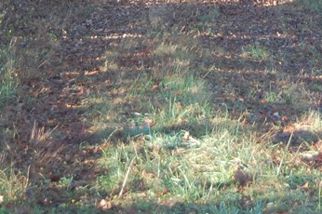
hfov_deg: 11.5
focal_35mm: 179
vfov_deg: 7.5
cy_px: -106
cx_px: 200
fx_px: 1600
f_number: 5
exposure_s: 1/50
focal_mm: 38
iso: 400
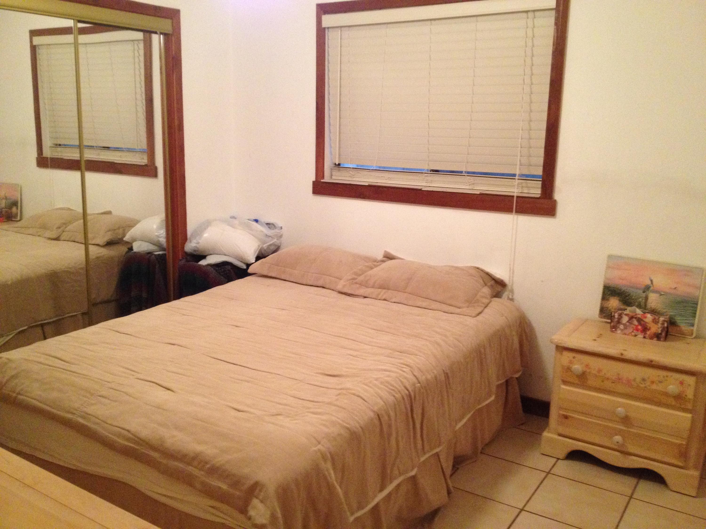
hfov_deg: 52.6
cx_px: 353
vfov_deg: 40.7
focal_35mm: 35
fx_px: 714
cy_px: 264
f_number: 2.4
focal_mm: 4.28
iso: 400
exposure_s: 1/17
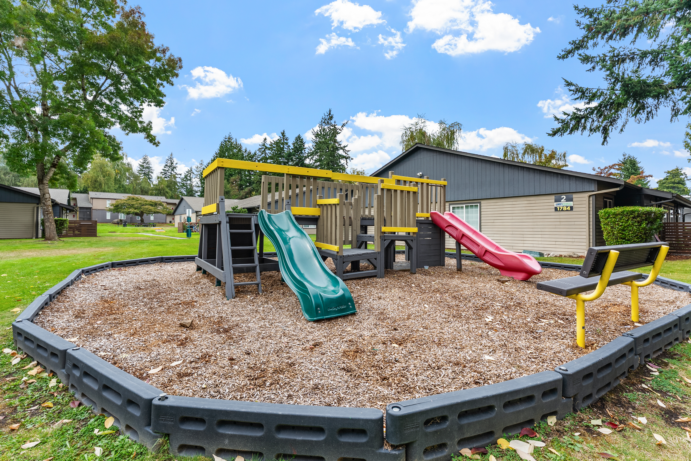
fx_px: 307
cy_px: 230
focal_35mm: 16
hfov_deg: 96.7
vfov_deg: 73.8
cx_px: 346
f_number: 10
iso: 100
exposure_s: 1/5
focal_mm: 16
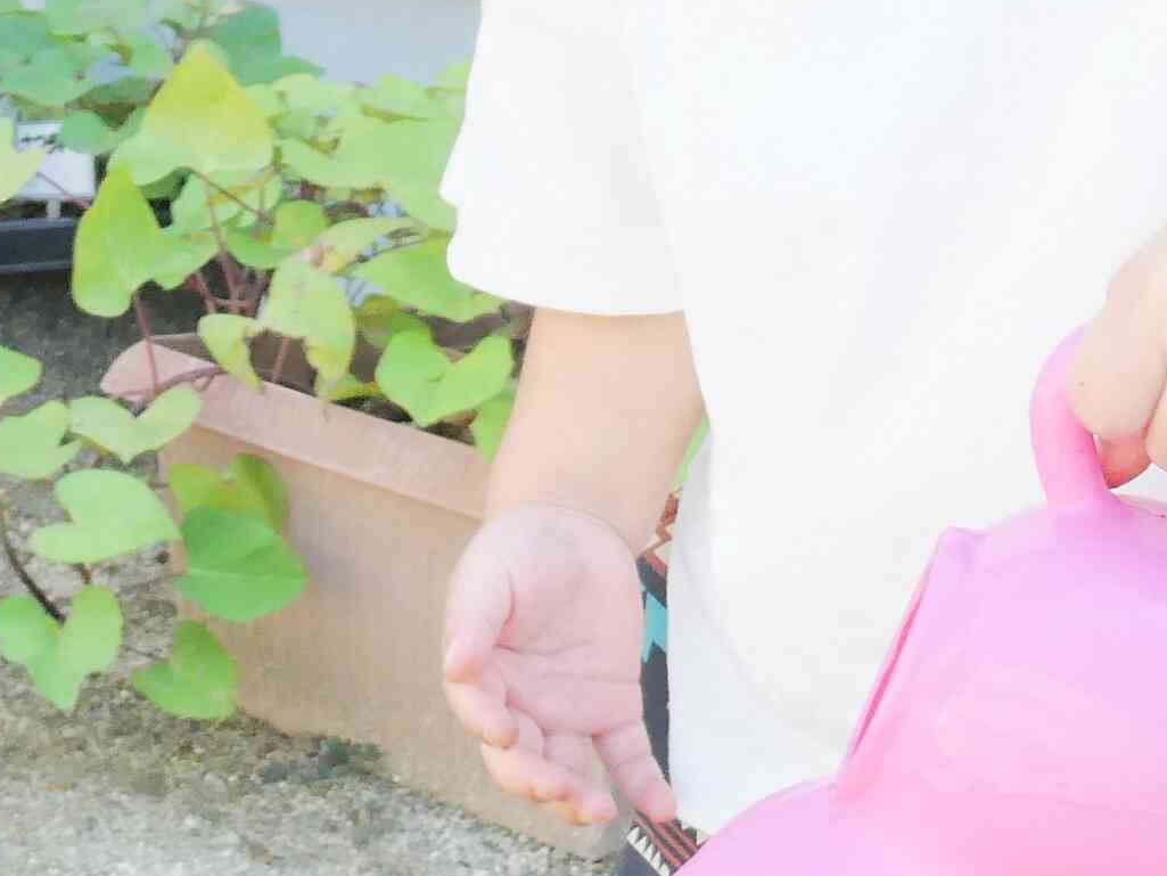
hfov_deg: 23.0
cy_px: 483
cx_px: 472
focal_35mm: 85
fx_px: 2866
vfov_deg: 17.4
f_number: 3.3
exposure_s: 1/200
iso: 80
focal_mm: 4.3
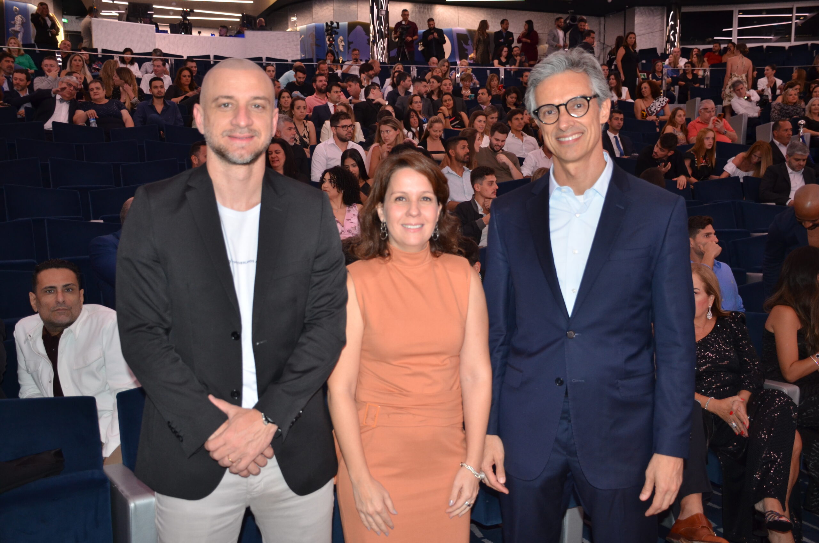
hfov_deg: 53.2
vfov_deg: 36.7
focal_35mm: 36
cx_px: 410
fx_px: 817
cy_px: 272
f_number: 3.8
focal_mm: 24
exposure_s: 1/60
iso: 800
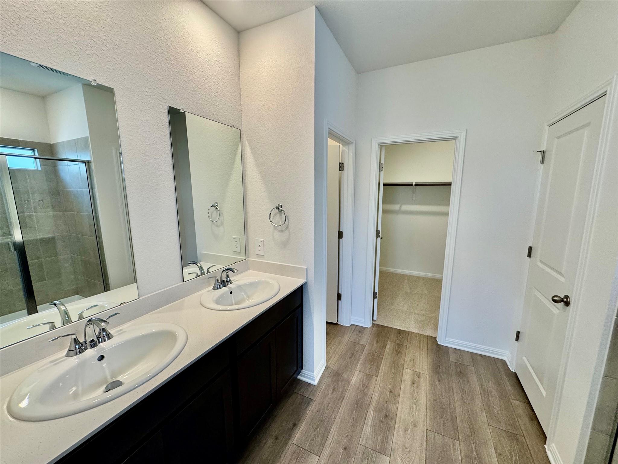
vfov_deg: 85.7
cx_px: 309
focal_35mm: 14
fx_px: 250
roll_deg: -0.3
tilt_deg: -9.5
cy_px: 232
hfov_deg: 102.1
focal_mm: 2.22
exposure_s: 1/120
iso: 160
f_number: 2.2
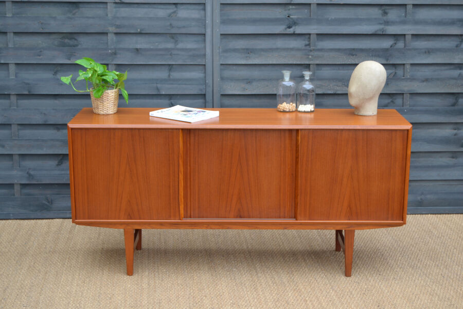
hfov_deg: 33.4
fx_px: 772
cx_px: 232
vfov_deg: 22.6
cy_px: 154
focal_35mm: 60
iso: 320
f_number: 5
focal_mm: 40
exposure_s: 1/125
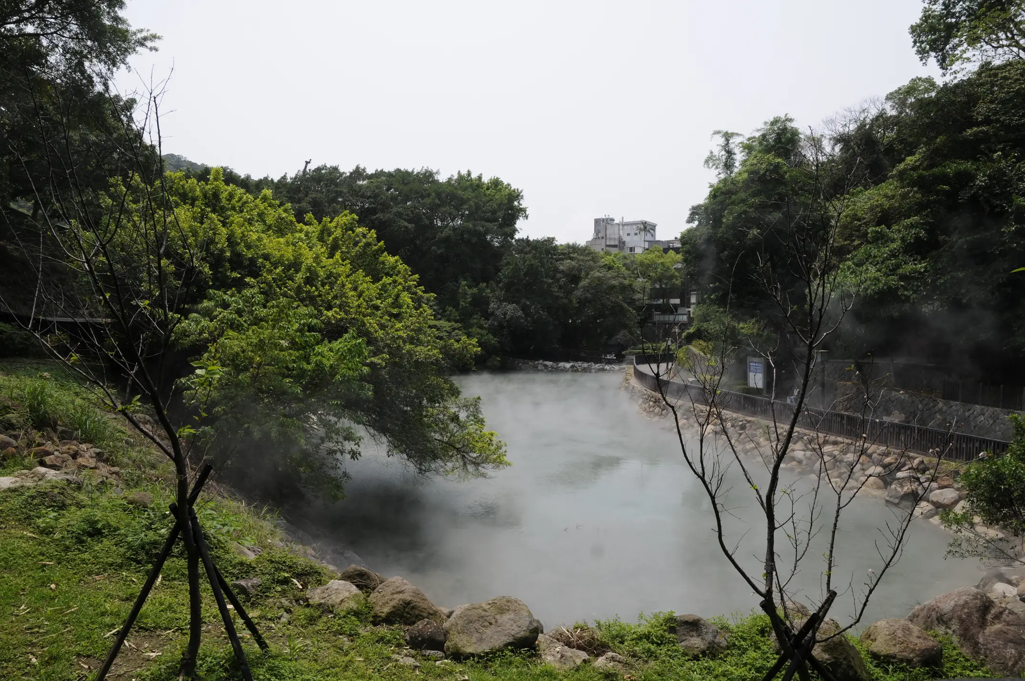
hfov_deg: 73.8
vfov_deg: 53.0
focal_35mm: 24
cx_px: 512
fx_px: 682
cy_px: 340
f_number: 7.1
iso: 200
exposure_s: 1/500
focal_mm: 16
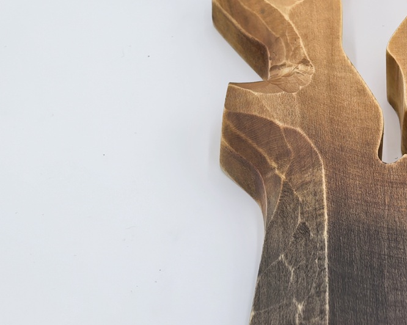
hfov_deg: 11.6
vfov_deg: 9.3
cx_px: 362
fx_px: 1998
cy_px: 69
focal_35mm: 166
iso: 50
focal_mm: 8.5
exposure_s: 1/756
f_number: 2
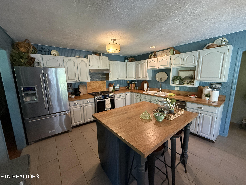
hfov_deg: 102.1
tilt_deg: -9.6
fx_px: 99
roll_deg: +0.7
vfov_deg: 85.7
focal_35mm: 14
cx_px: 123
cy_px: 92
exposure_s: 1/60
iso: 500
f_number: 2.2
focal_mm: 2.22
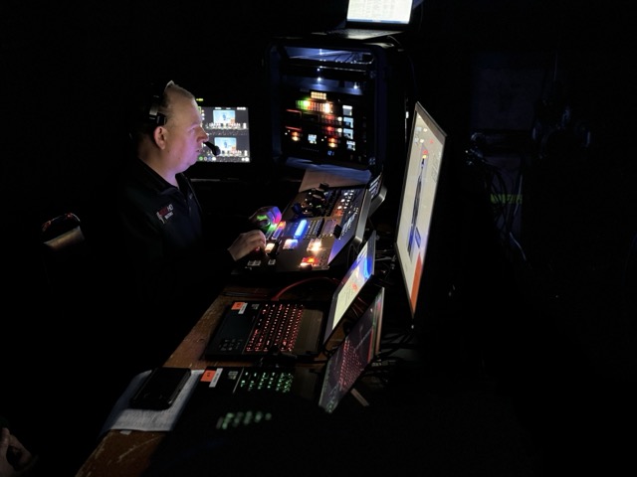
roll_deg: +0.8
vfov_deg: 30.3
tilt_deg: -16.5
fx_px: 883
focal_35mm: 48
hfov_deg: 39.7
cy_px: 238
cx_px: 318
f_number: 1.78
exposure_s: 1/20
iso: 640
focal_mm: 6.76
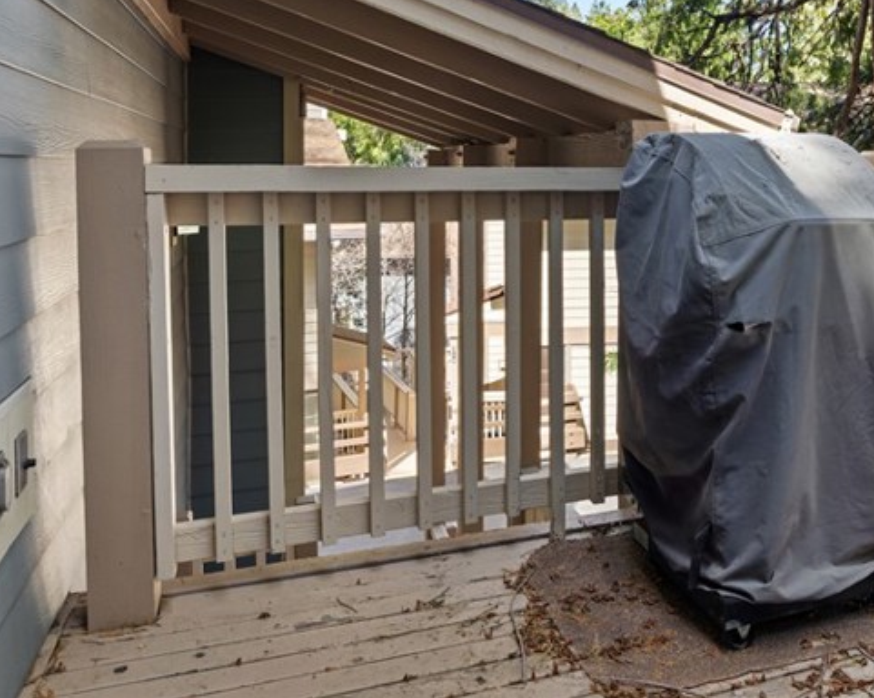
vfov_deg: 44.9
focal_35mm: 32
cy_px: 217
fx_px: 827
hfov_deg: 54.0
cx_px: 618
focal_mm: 16
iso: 100
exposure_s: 1/10
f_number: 8
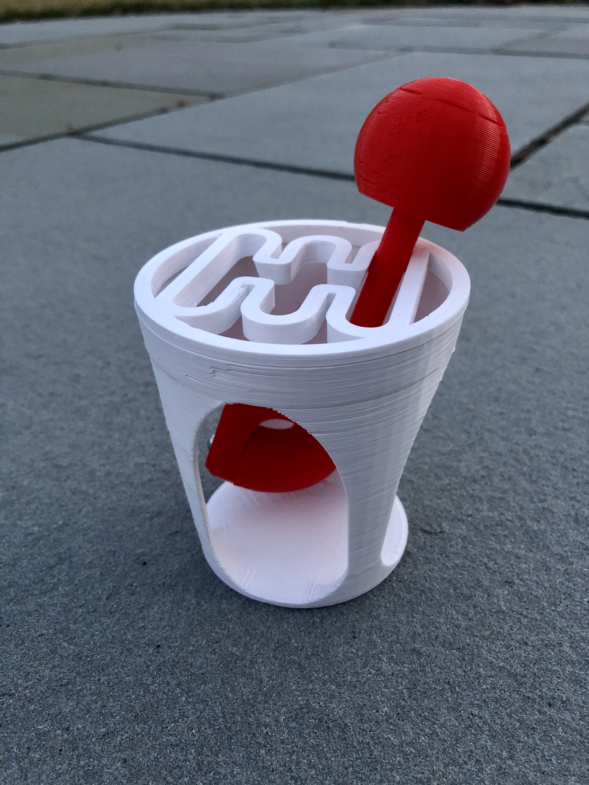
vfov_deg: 63.4
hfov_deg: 49.7
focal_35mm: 28
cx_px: 294
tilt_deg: -32.8
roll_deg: +1.4
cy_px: 392
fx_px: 635
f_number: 1.8
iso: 100
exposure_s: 1/4
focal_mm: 4
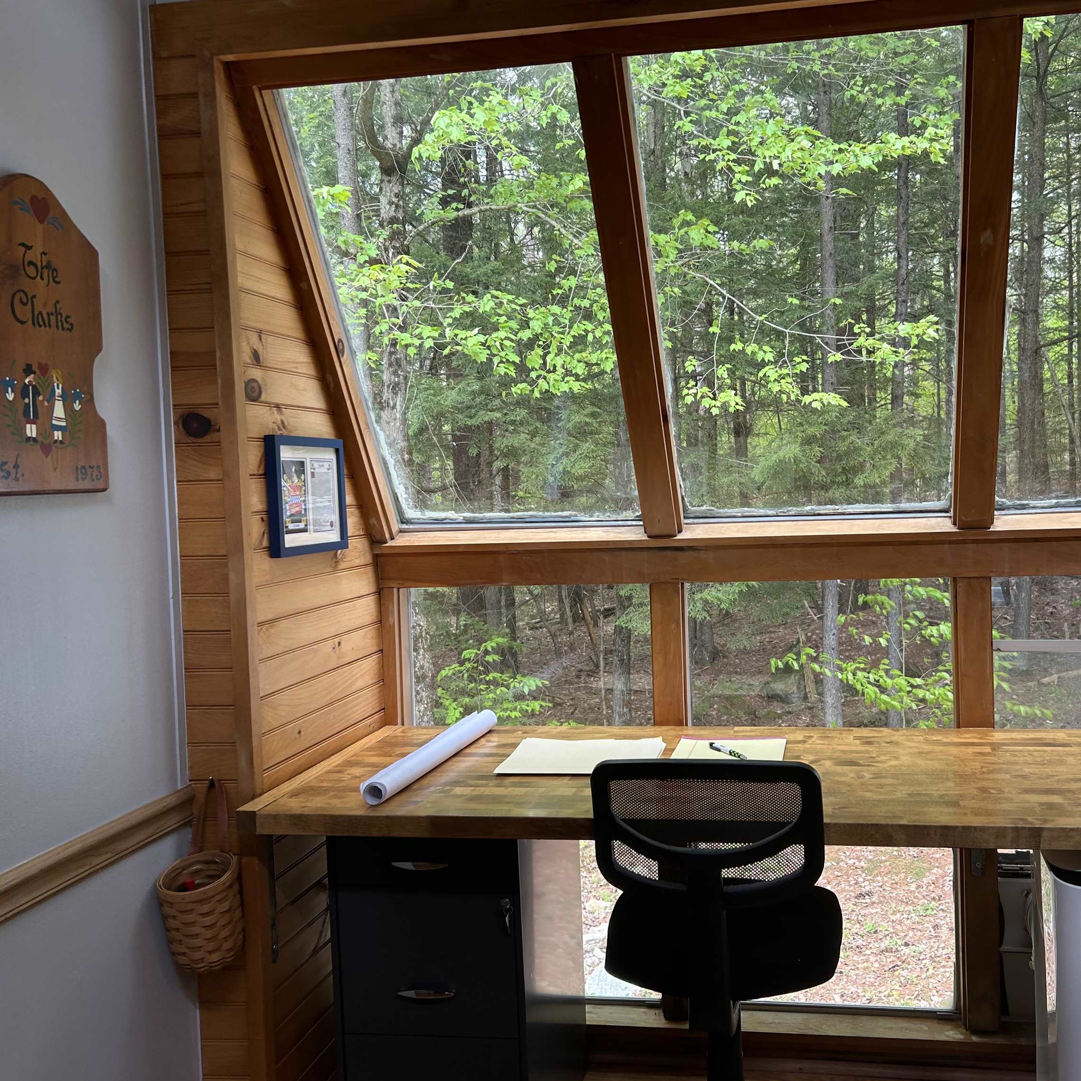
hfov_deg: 51.9
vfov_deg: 52.5
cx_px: 687
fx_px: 1095
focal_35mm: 31
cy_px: 540
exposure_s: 1/121
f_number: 1.5
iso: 40
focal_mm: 5.7
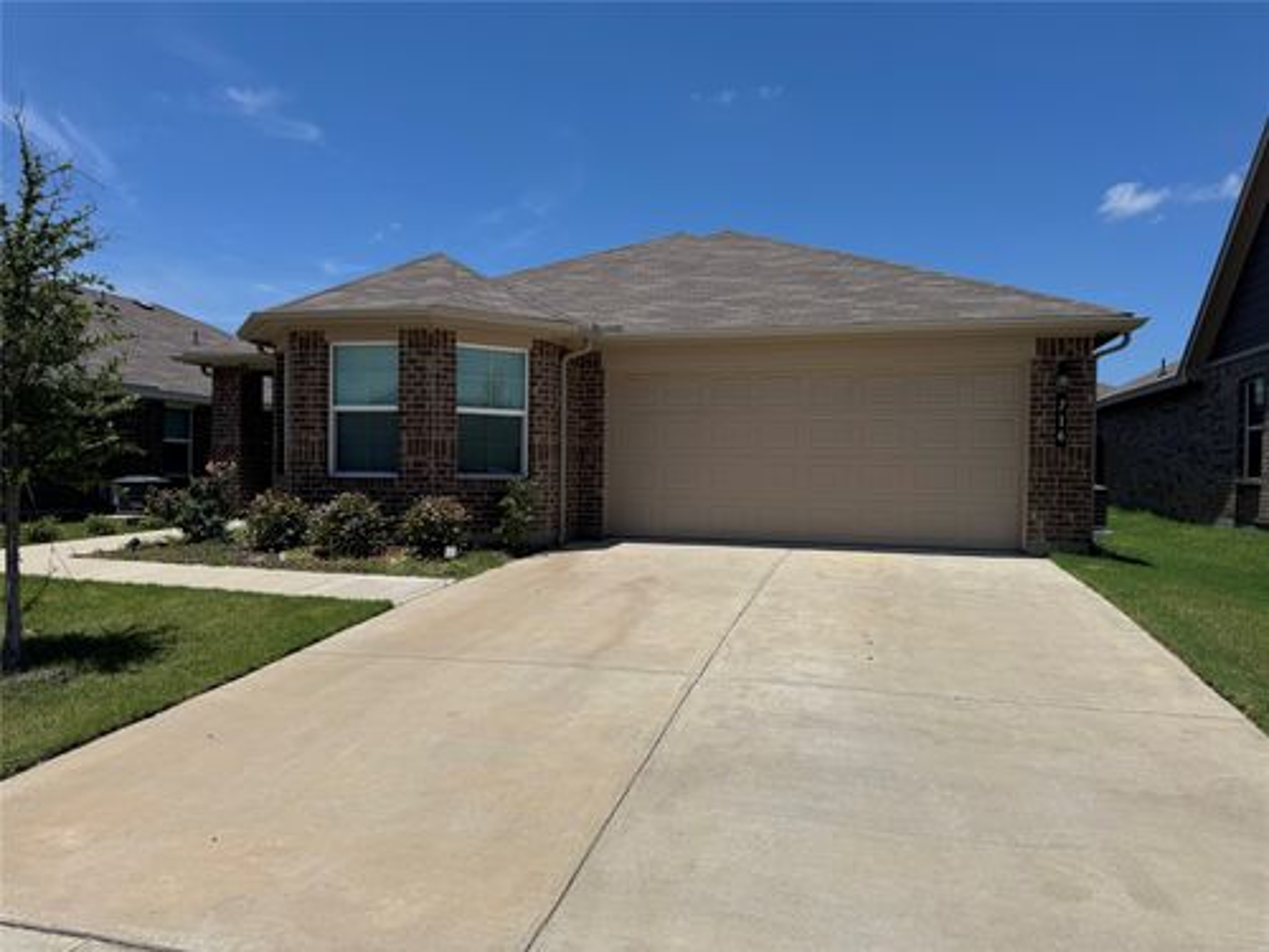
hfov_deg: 71.6
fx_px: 880
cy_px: 476
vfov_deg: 56.8
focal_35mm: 24
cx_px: 634
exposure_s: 1/9009
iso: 80
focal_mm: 6.76
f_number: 1.78
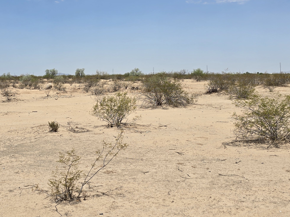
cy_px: 41
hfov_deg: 39.8
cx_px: 90
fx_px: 394
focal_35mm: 47
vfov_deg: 30.1
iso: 12
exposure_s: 1/1593
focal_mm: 6.3
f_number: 1.7
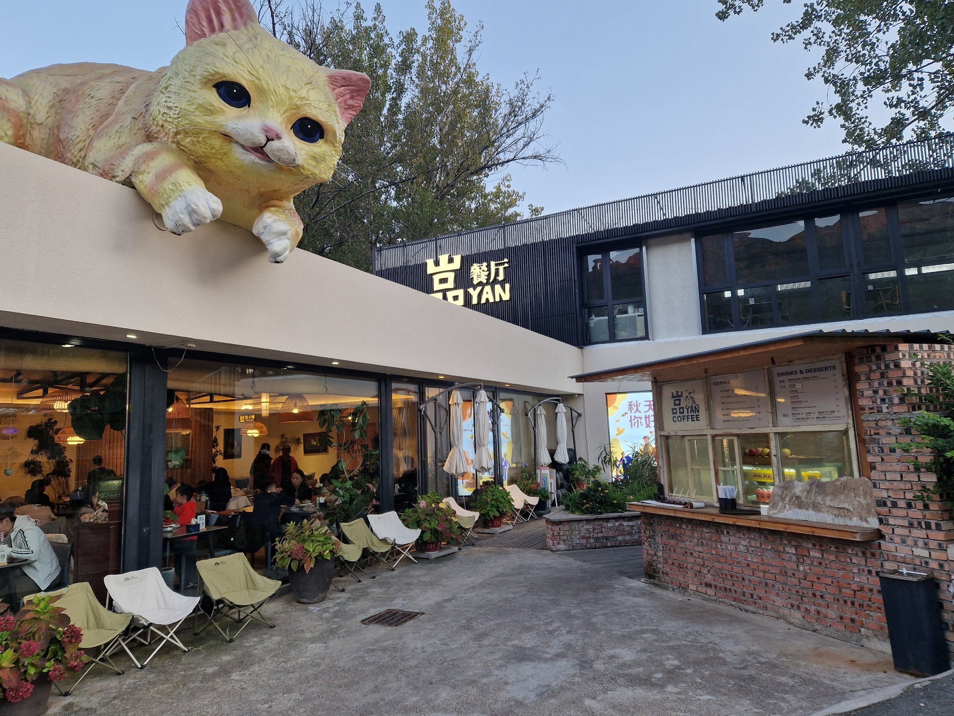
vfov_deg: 56.8
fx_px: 661
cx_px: 476
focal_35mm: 24
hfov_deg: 71.6
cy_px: 355
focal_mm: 5.4
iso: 80
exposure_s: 1/182
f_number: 1.8
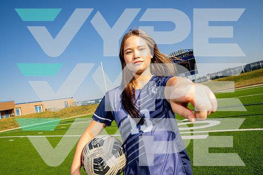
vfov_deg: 53.2
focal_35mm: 24
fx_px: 175
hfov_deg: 73.7
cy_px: 88
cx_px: 132
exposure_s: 1/125
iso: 50
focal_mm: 24
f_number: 7.1
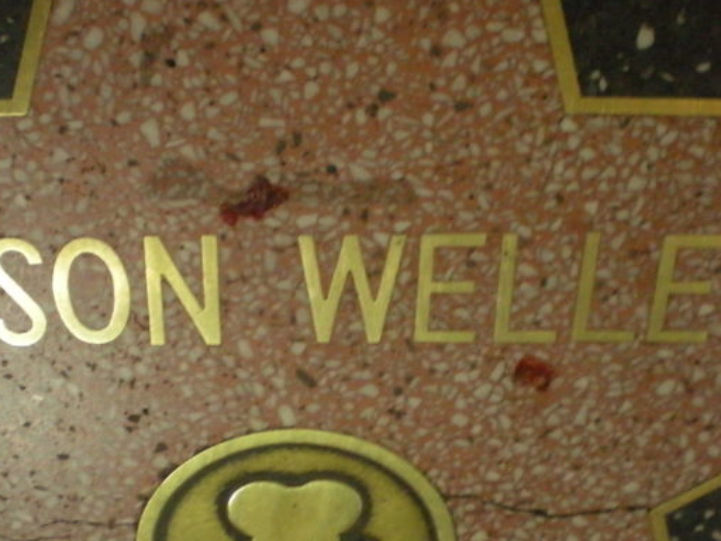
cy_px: 400
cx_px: 296
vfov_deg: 25.4
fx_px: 1187
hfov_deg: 33.7
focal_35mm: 57
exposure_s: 1/12.3
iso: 800
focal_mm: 6.3
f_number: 3.1
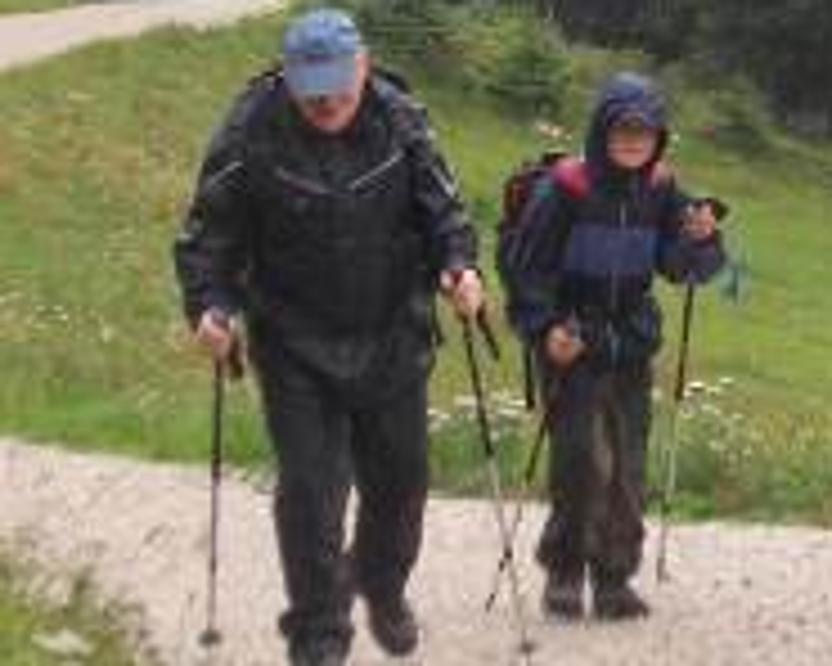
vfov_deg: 7.4
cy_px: -18
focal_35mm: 208
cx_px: 715
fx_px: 5122
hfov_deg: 9.3
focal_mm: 11.8
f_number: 4.1
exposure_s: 1/99.1
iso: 88
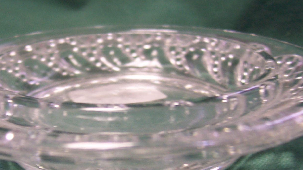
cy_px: 130
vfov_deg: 22.0
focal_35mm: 54
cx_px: 122
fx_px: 434
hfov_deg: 38.4
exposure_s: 1/45
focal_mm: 5.6
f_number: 2.8
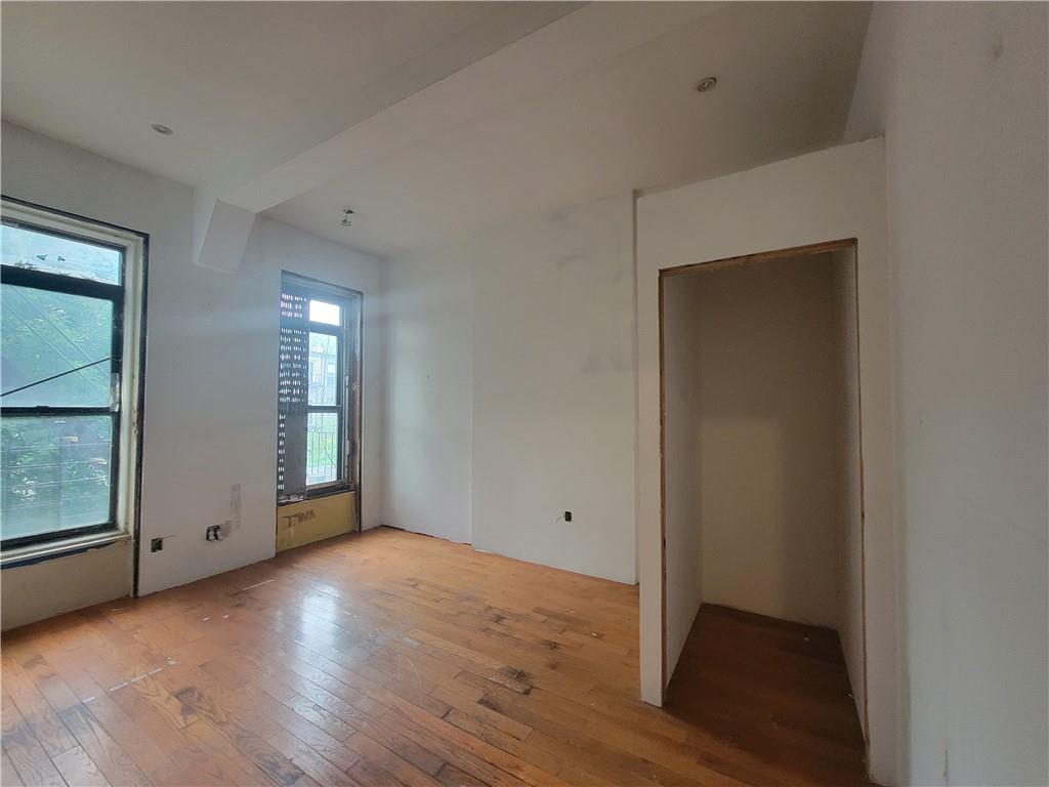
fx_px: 394
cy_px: 394
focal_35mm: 13
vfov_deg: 89.9
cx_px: 524
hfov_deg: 106.2
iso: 400
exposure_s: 1/60
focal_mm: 2.2
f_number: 2.2
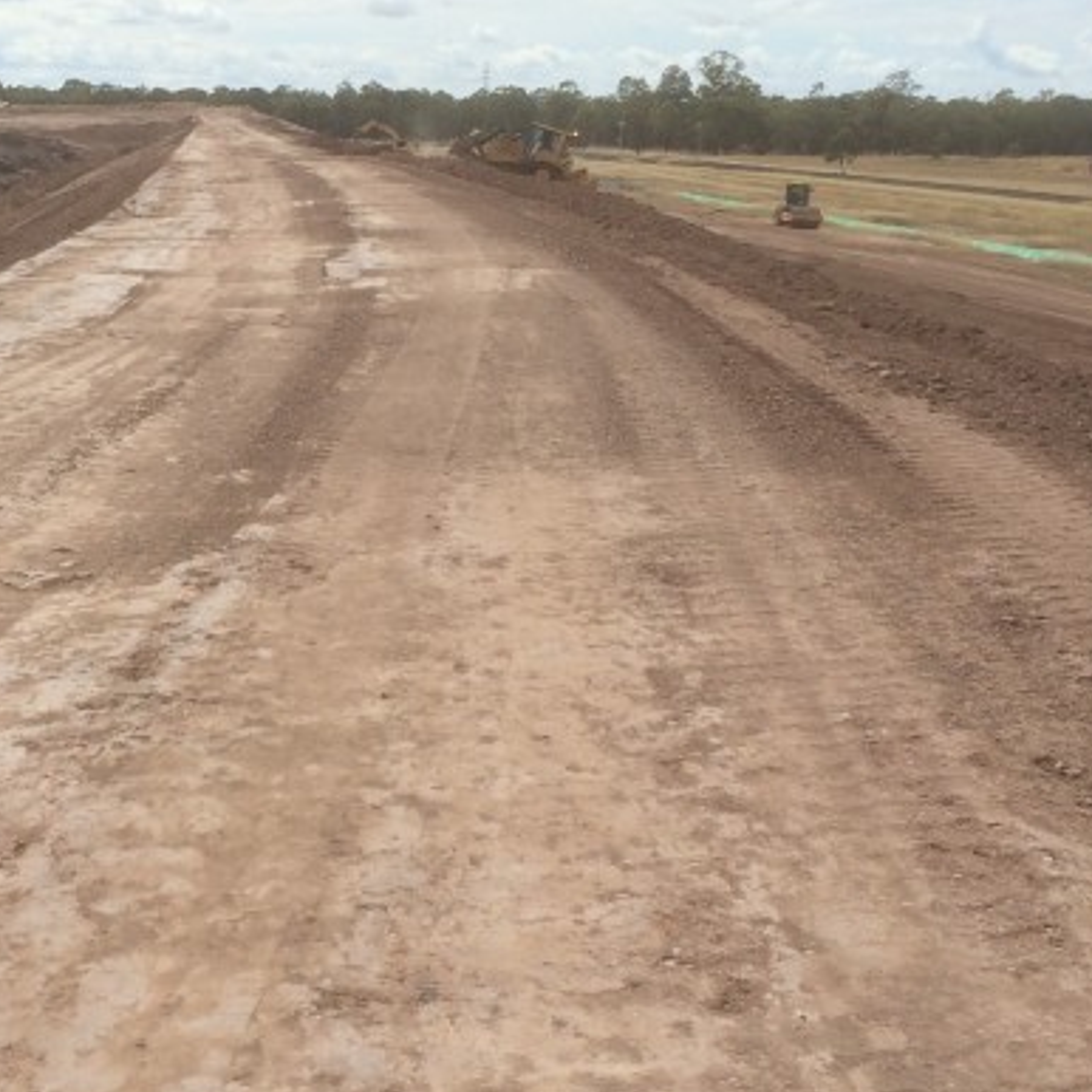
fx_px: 2427
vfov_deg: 25.2
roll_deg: +0.8
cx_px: 226
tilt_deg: -8.1
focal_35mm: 68
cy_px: 359
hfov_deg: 25.0
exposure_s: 1/1786
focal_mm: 4.15
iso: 32
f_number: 2.2
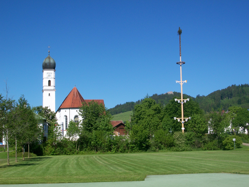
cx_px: 124
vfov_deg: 27.0
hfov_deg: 35.5
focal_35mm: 54
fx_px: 388
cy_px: 94
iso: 80
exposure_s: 1/320
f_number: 7.2
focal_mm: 9.7
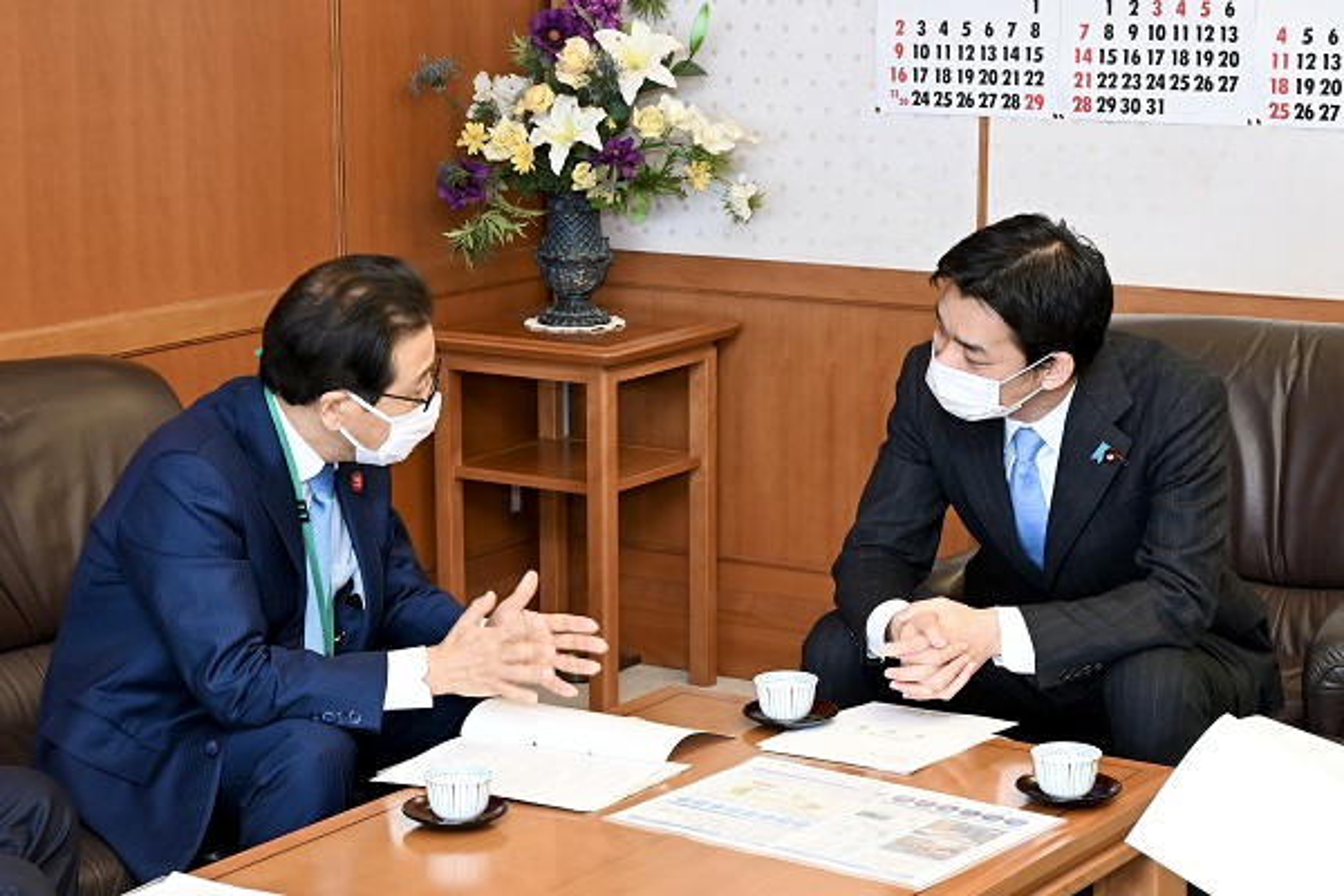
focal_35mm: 38
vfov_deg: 35.1
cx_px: 672
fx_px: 1419
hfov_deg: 50.7
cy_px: 448
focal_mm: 38
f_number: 5
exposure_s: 1/60
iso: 280
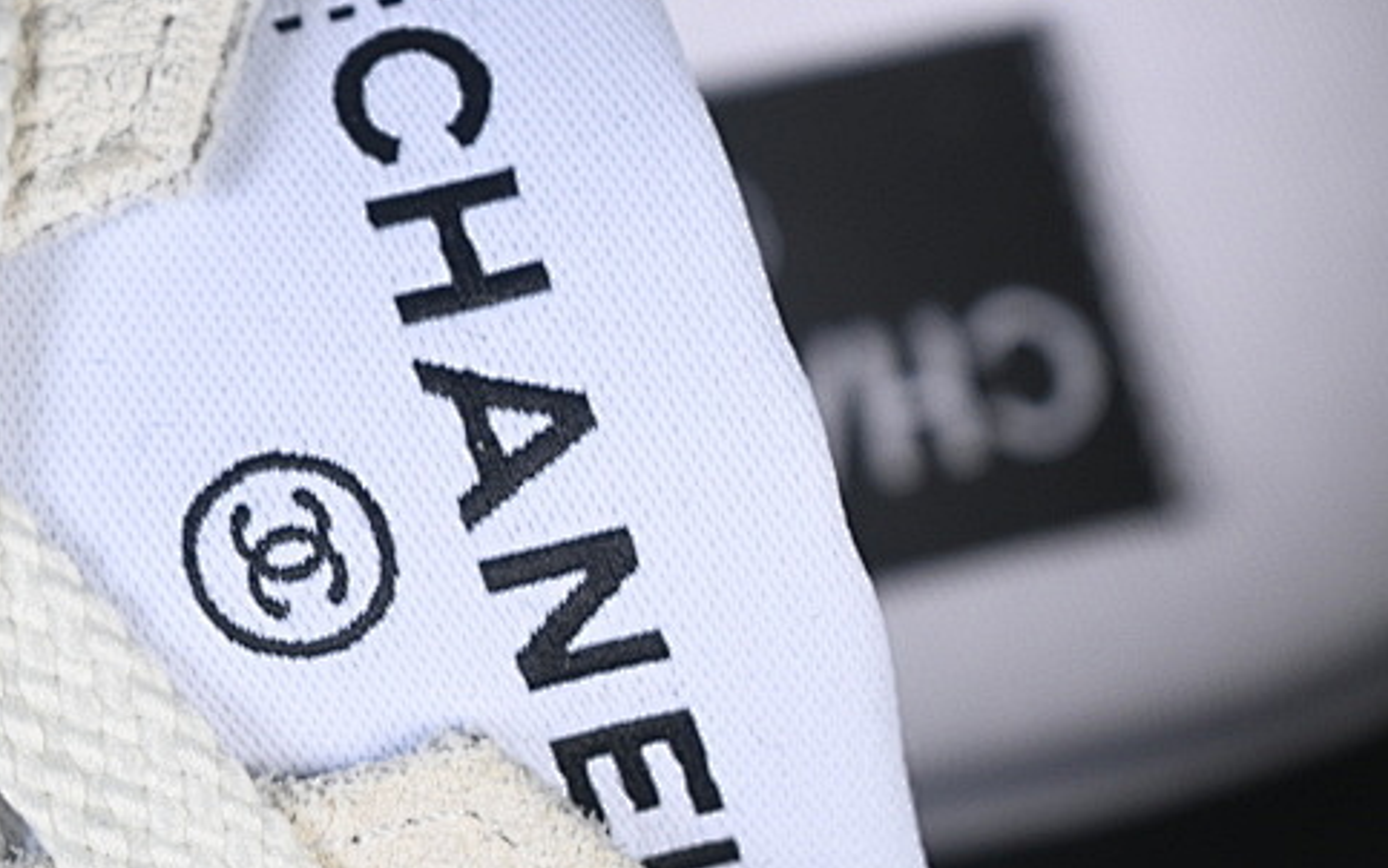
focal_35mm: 171
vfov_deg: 7.7
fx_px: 6469
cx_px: 187
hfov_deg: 12.2
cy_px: 486
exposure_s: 1/80
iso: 160
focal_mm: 50
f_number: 7.1
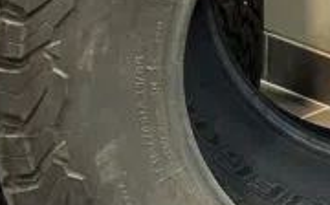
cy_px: -68
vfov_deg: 7.1
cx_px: 214
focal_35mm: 181
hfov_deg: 11.6
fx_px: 1626
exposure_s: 1/33
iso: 200
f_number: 1.78
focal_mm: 6.86
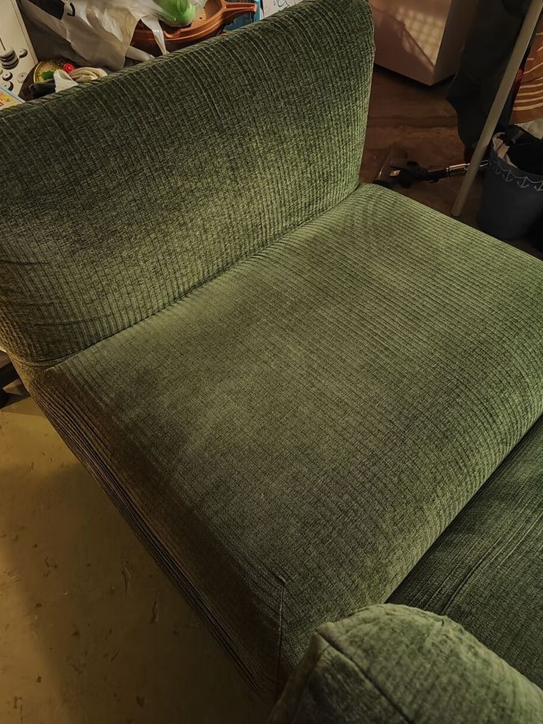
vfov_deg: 69.3
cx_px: 259
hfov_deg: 54.9
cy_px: 331
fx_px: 523
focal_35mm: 25
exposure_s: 1/19.7
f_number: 1.8
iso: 3276
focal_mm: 5.4
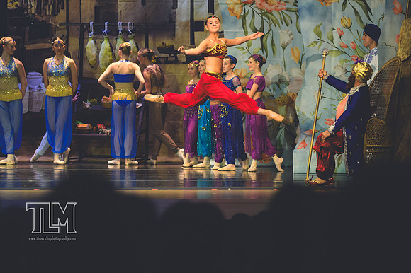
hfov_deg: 9.5
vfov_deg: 6.3
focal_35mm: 217
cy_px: 136
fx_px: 2476
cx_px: 206
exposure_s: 1/500
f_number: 2.8
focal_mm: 145
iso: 2200
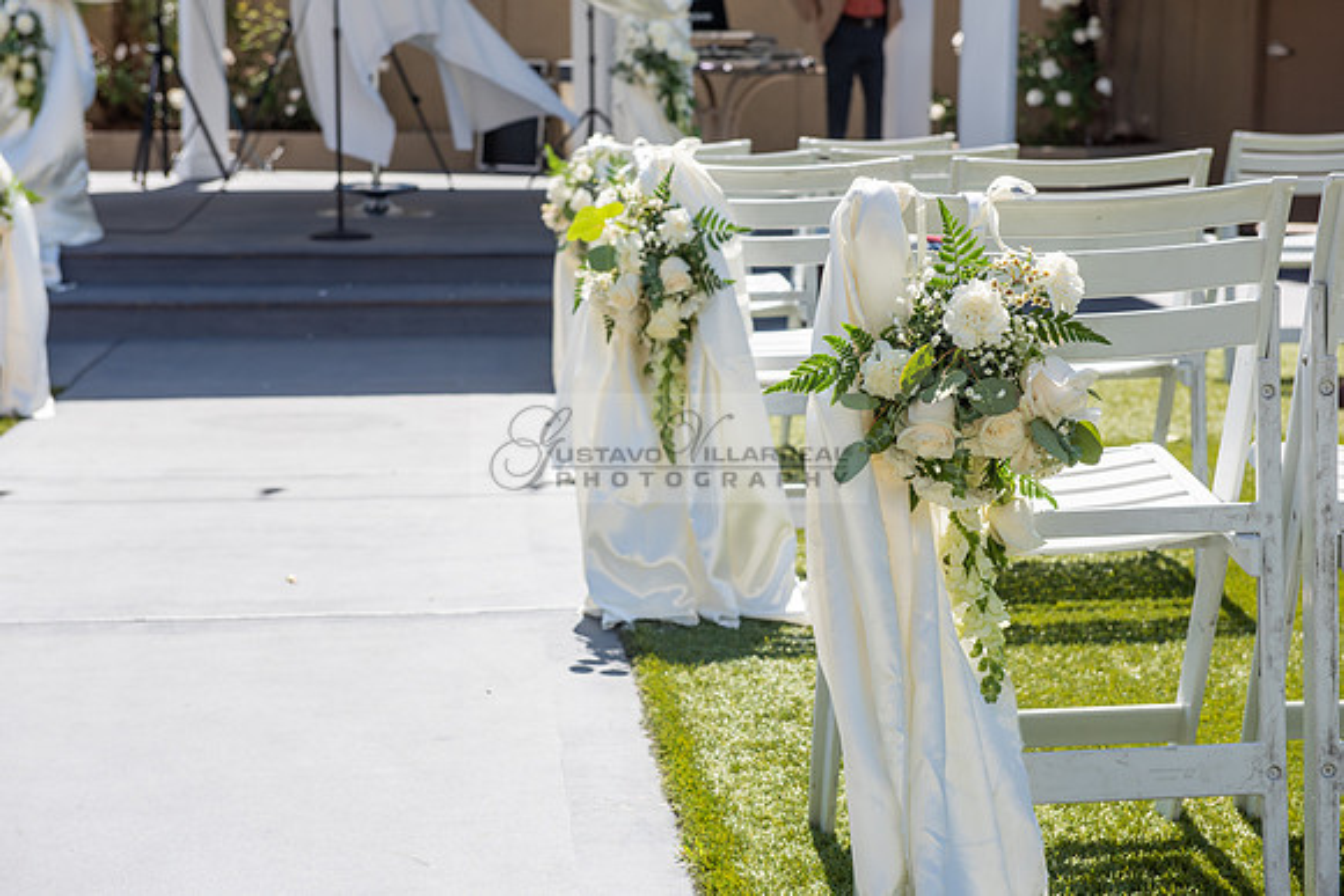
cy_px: 448
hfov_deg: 28.8
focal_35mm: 70
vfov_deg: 19.5
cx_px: 672
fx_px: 2614
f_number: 8
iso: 100
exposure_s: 1/250
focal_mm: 70
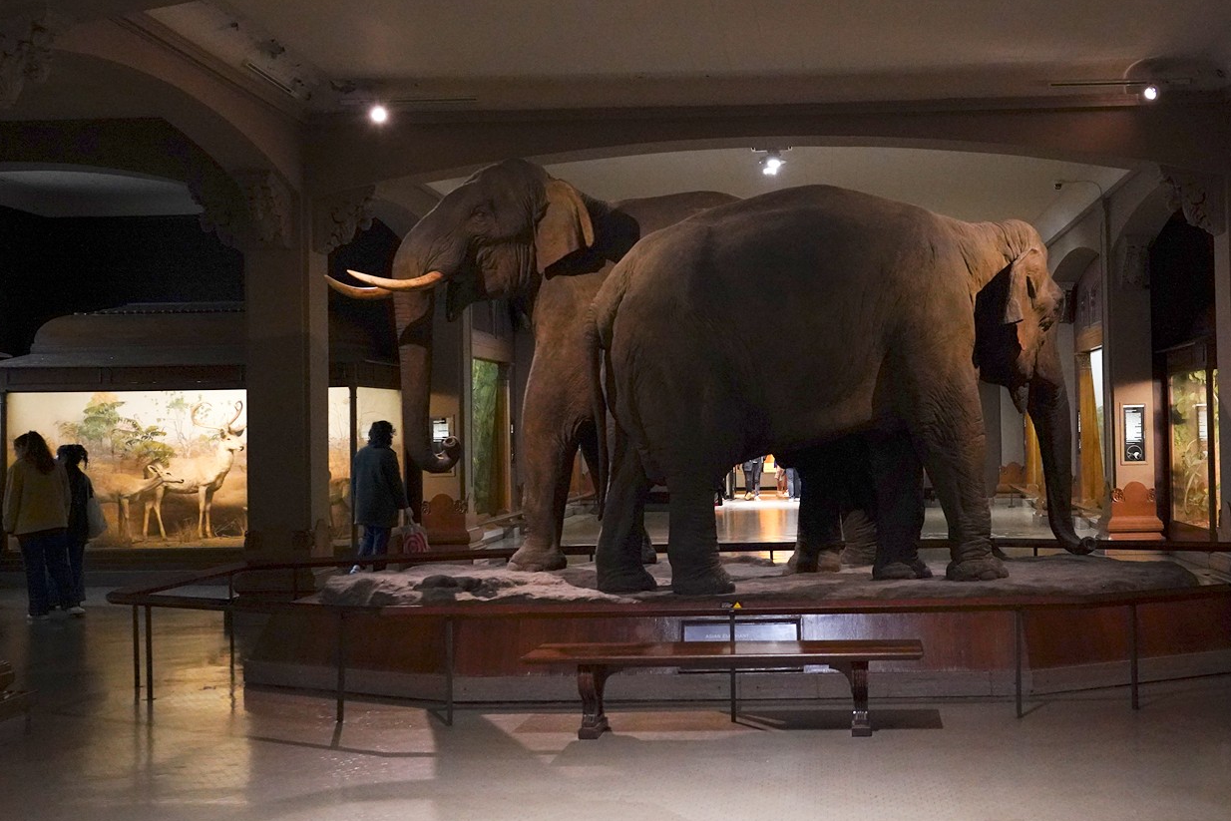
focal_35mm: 47
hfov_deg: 41.5
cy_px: 382
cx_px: 798
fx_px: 1607
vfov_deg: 28.6
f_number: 3.5
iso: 6400
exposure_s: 1/80
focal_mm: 29
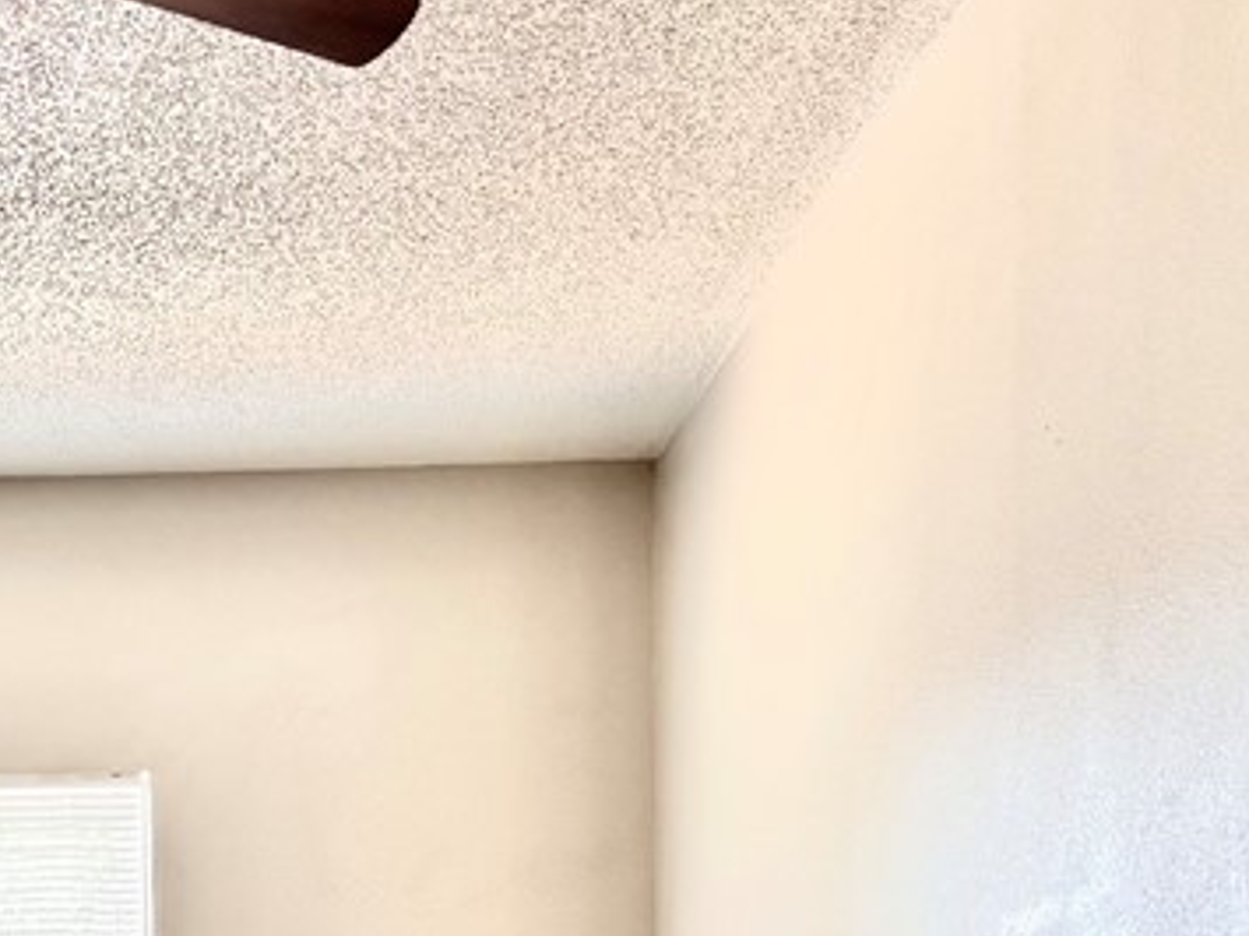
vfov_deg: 18.3
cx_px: 74
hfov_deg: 25.0
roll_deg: +0.8
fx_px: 2705
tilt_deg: +0.4
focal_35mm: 75
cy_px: 1218
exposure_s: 1/60
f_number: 1.6
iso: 200
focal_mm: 5.96
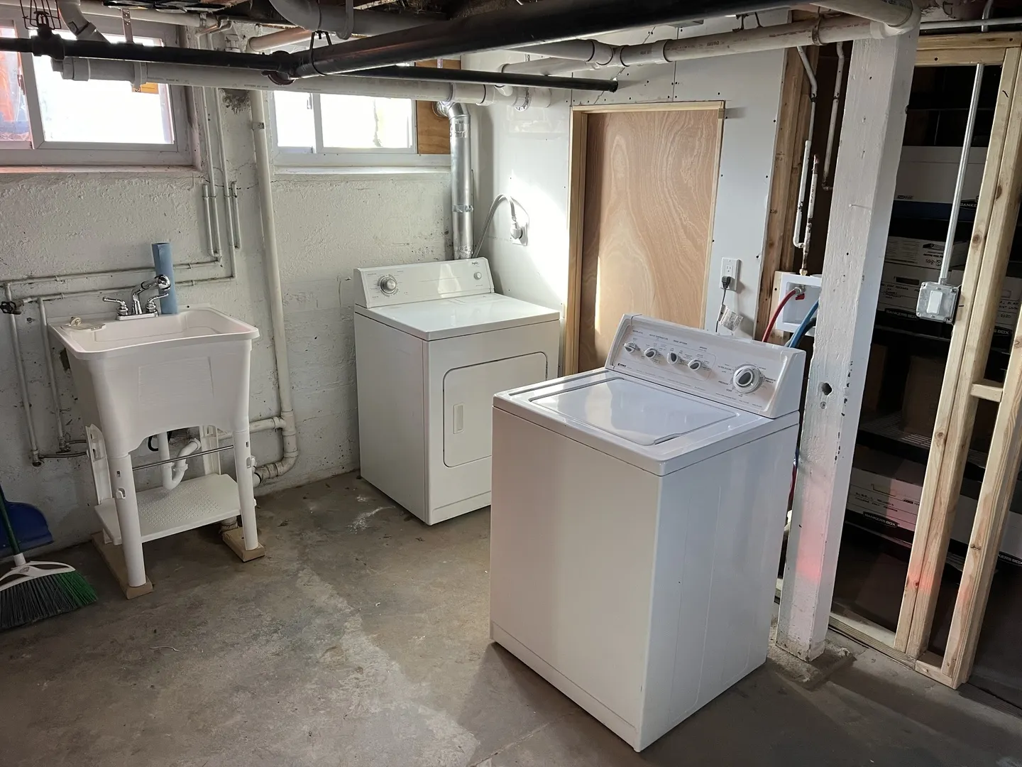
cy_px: 384
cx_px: 511
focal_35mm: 26
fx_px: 768
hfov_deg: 67.3
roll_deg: -0.9
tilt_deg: -18.1
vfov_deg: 53.1
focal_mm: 5.7
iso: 125
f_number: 1.5
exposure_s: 1/93
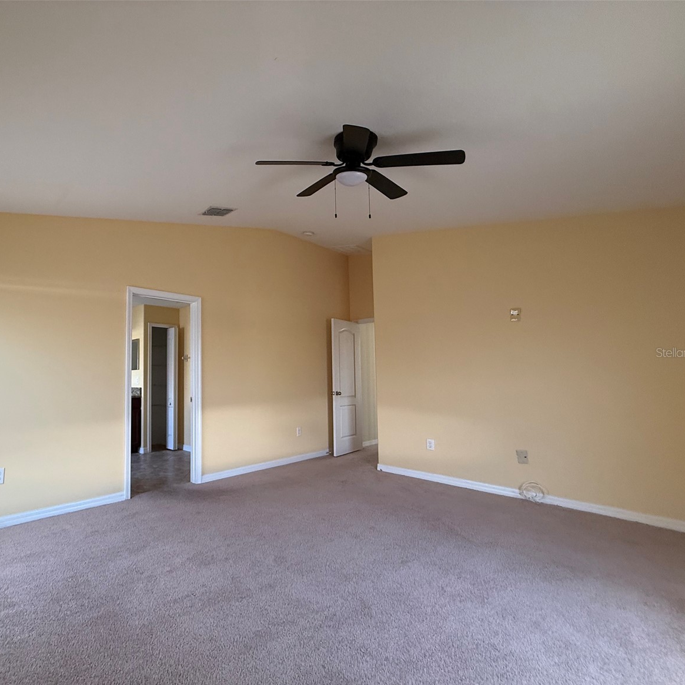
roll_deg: +0.2
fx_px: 381
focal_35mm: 17
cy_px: 352
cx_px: 241
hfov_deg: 81.7
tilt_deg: +4.2
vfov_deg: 83.9
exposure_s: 1/74
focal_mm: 2.22
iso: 320
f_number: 2.2
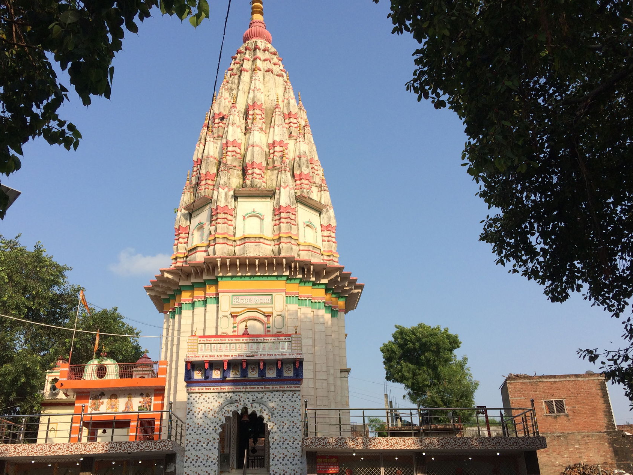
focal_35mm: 33
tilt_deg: +23.7
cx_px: 296
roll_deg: +1.2
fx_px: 603
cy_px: 258
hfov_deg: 55.3
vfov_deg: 42.9
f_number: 2.2
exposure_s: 1/1786
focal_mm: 4.15
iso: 32
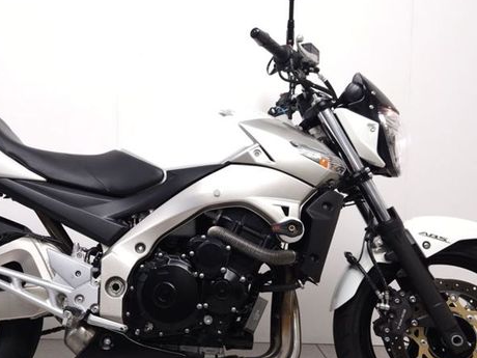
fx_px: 551
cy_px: 198
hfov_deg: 46.5
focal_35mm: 40
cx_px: 187
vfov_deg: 35.9
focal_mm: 5.4
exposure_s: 1/100
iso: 125
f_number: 1.8
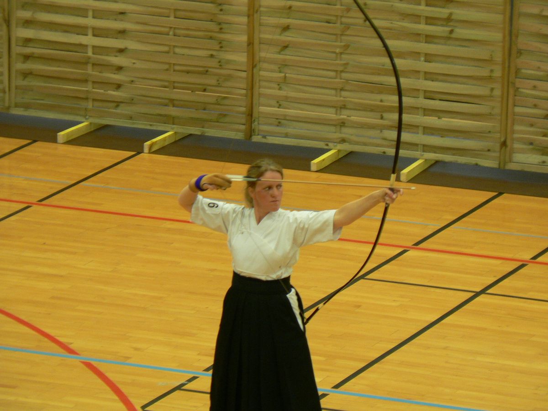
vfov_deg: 5.3
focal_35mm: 282
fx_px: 4464
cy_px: 206
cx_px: 274
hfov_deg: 7.0
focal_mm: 47
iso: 150
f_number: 3.3
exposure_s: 1/30
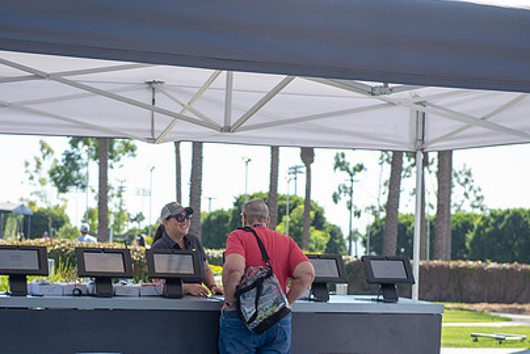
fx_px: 1311
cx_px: 220
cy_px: 250
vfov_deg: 15.3
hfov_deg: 22.8
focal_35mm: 89
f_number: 4
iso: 250
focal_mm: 62
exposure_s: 1/1000
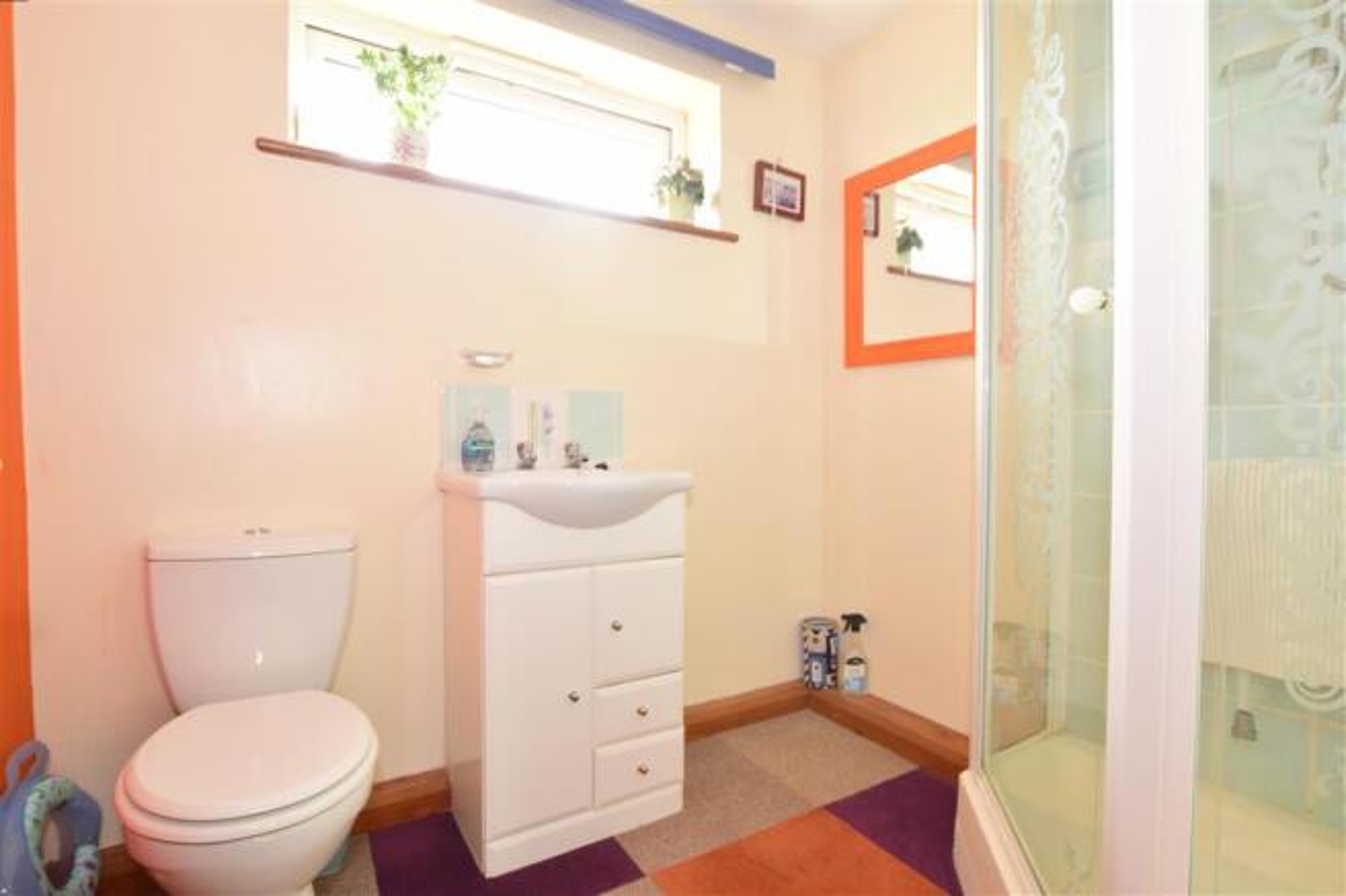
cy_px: 448
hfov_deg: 100.4
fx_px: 561
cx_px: 673
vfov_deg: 77.3
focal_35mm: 15
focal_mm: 10
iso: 200
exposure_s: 1/4
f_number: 5
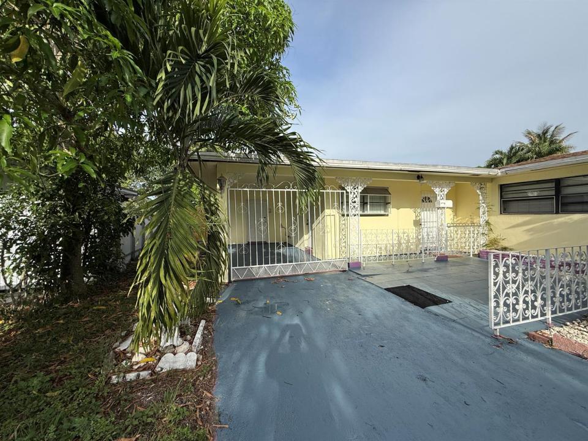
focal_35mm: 14
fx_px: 238
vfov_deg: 85.7
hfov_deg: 102.1
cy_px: 220
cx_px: 294
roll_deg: -0.2
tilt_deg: -0.1
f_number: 2.2
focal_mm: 2.22
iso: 50
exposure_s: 1/1656
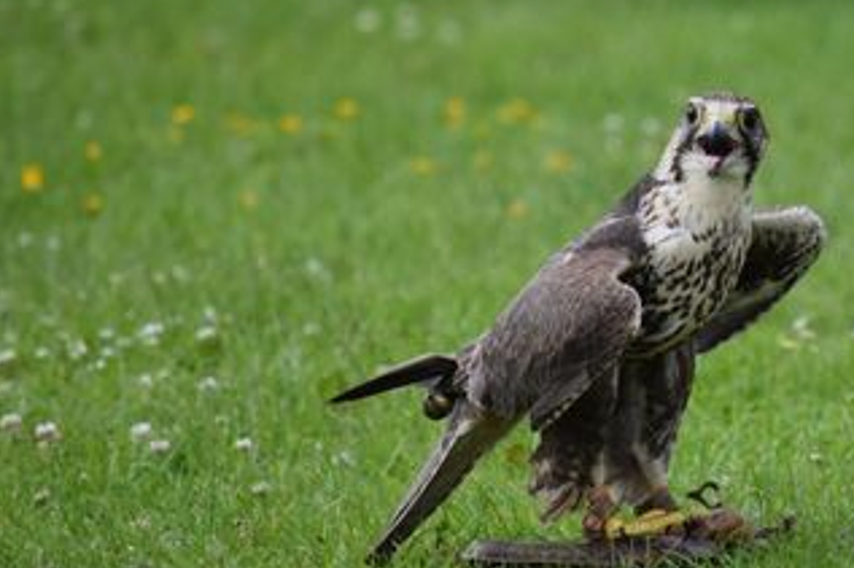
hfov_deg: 2.8
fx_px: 17213
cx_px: 668
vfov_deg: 1.9
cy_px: 297
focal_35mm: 726
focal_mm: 300
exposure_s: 1/1000
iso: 720
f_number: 5.6
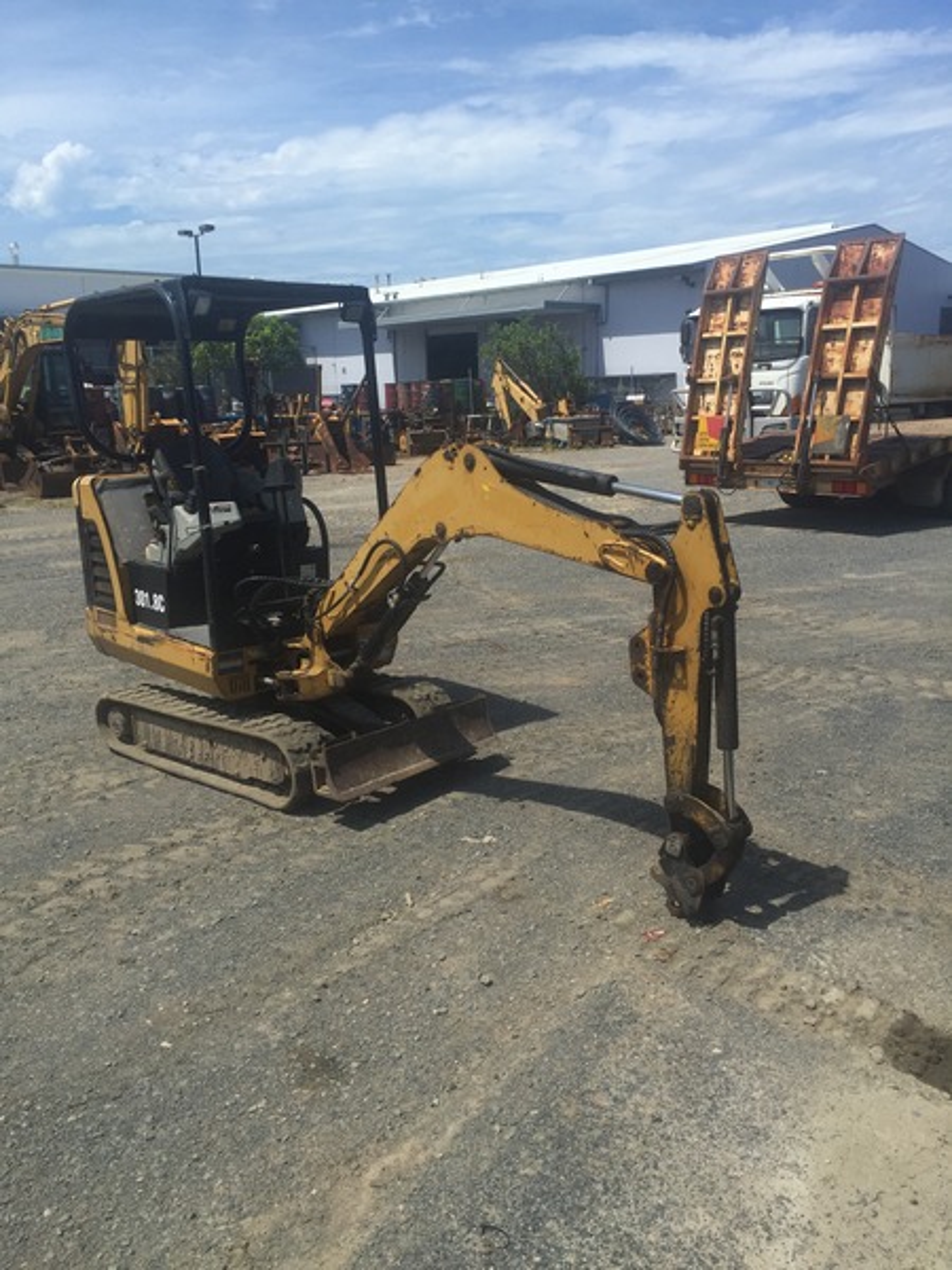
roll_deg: +1.5
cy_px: 635
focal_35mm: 29
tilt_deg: -10.7
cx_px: 476
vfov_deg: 61.7
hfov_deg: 48.2
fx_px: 1063
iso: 32
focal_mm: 4.15
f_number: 2.2
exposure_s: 1/3049
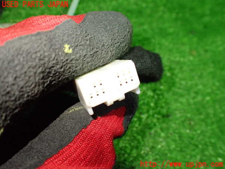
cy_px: 84
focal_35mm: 30
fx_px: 195
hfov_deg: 60.0
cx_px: 112
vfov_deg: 46.8
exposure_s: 1/125
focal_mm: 5.4
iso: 640
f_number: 2.3
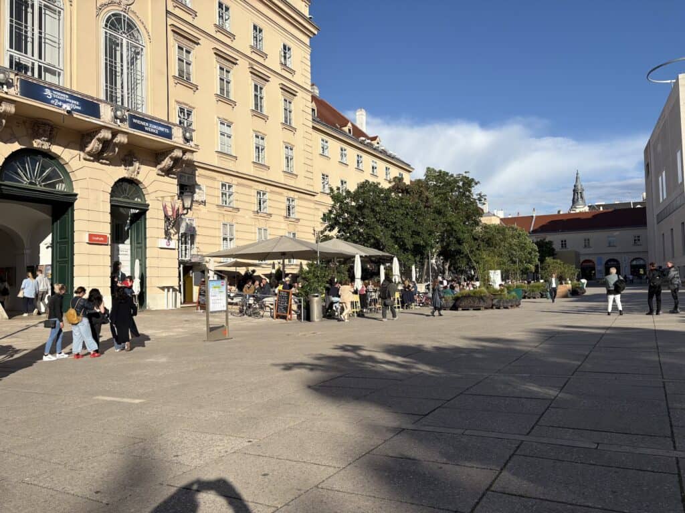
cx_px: 342
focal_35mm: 26
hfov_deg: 67.3
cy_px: 256
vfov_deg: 53.1
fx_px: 515
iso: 50
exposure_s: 1/5348
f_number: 1.6
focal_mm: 5.96
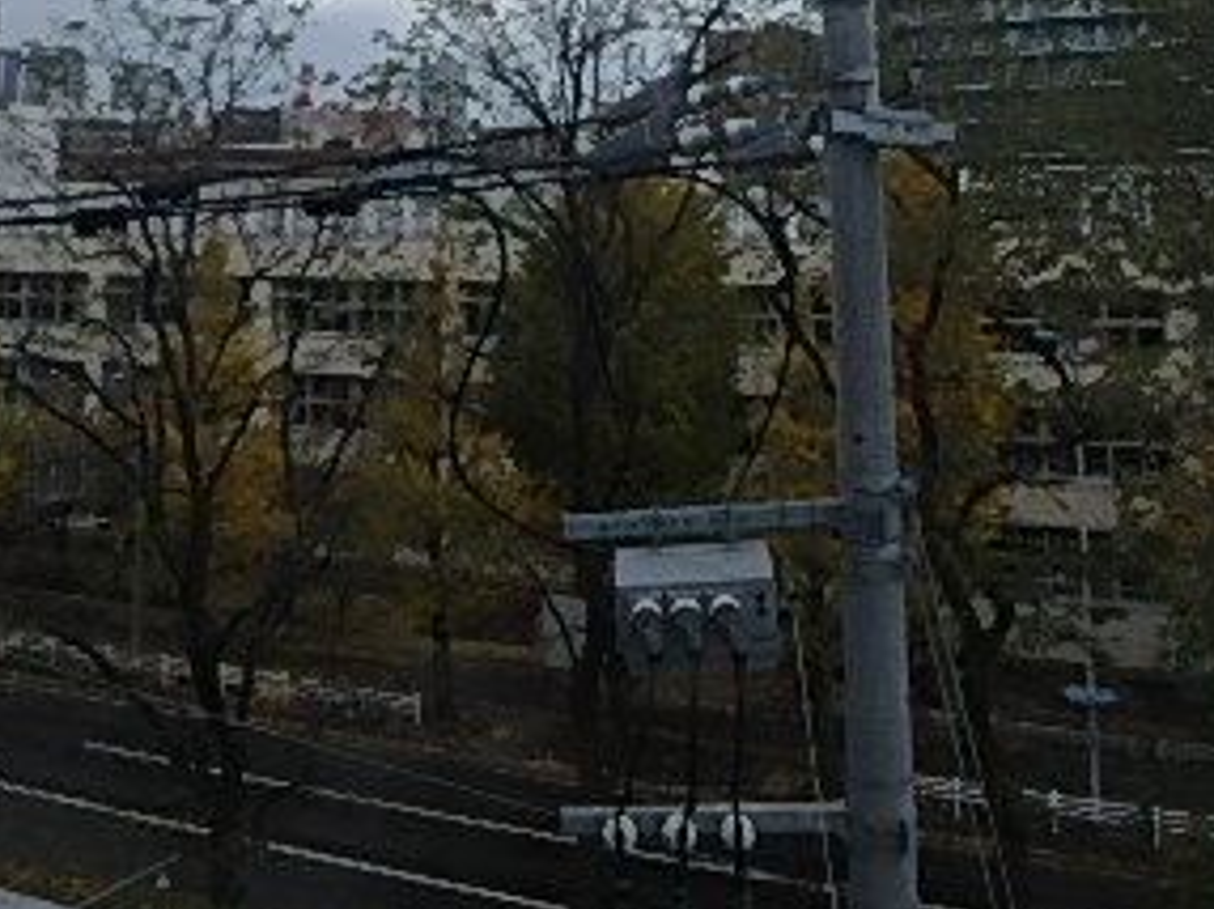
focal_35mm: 47
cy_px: -76
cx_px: 590
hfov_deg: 40.5
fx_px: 1647
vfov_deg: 28.2
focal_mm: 3.7
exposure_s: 1/640
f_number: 3.5
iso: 125
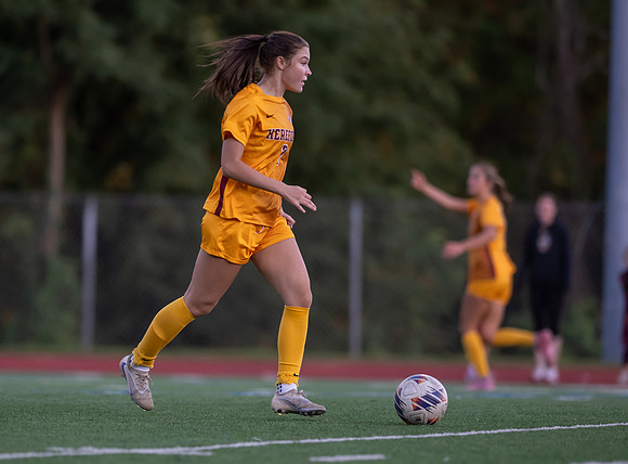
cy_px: 246
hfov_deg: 4.8
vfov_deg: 3.5
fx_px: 7480
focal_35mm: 415
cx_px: 213
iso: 1600
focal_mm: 300
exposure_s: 1/1600
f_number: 2.8
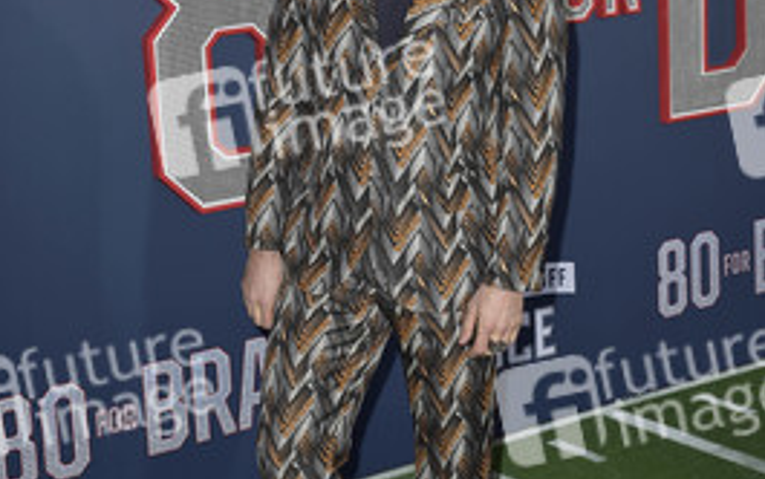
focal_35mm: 77
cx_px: 382
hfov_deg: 26.8
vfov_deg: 17.0
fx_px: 1606
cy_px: 254
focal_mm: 50
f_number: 6.3
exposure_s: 1/250
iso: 400
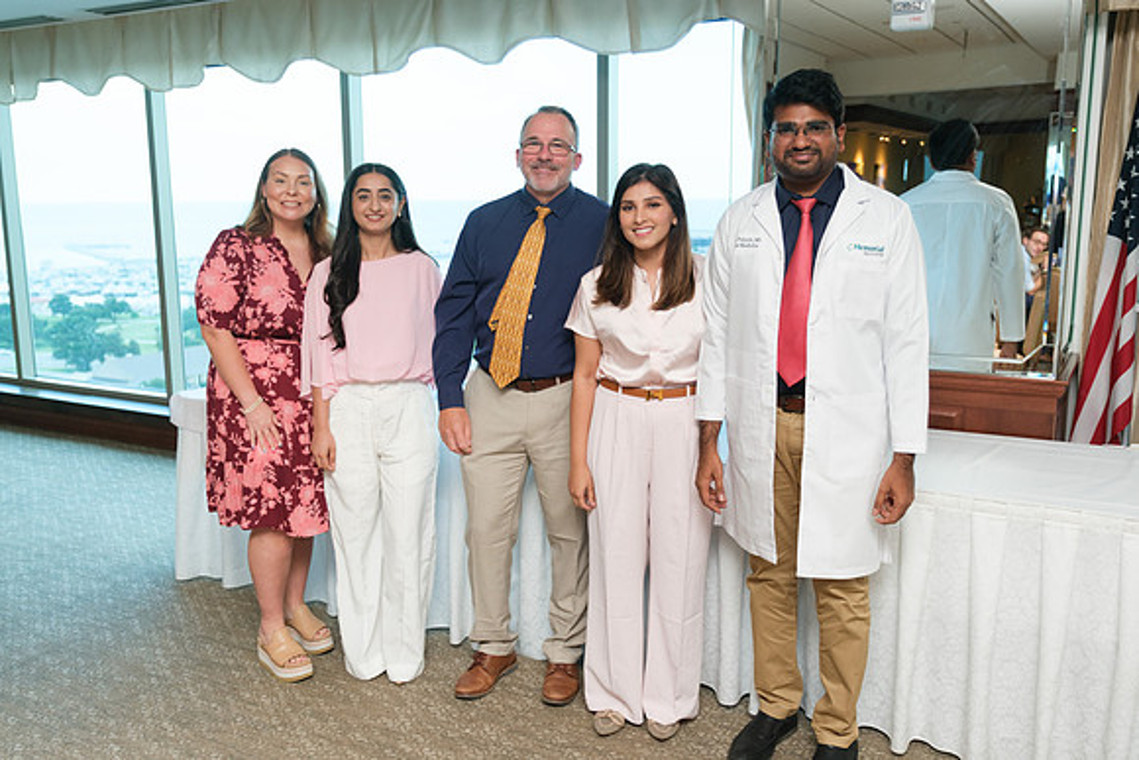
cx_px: 570
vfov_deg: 41.1
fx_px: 1013
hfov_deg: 58.7
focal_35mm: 32
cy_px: 380
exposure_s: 1/125
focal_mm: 21.3
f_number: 2.8
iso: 640
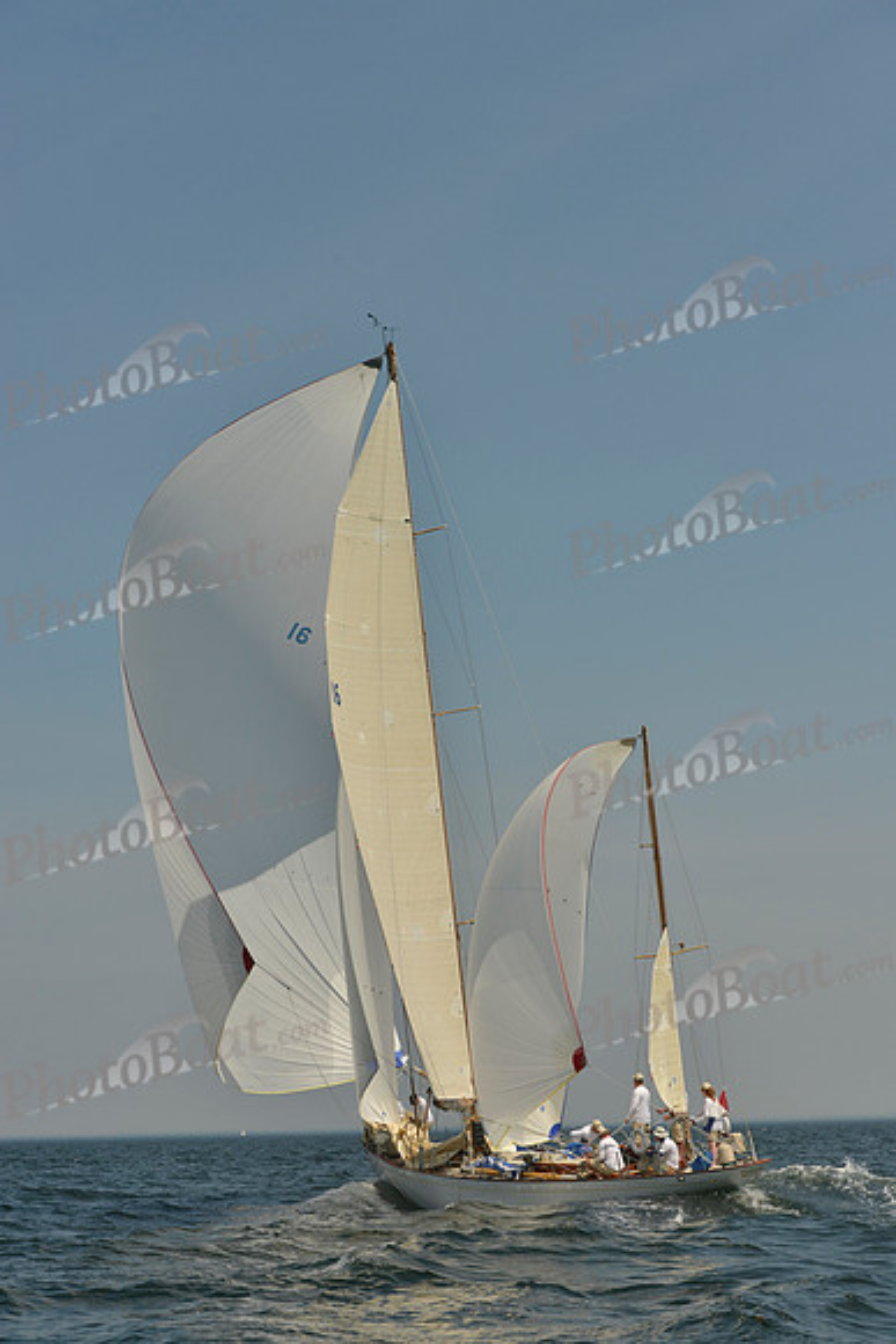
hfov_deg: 19.5
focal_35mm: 70
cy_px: 672
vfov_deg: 28.8
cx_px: 448
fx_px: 2612
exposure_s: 1/1250
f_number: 9
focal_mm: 70
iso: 200
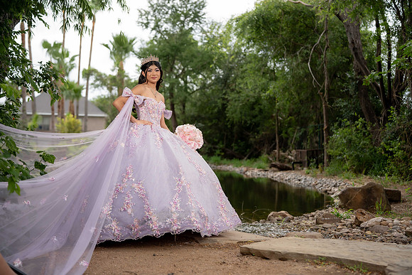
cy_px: 138
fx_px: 527
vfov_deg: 29.3
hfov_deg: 42.7
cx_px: 206
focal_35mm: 46
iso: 80
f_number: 2.2
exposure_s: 1/800
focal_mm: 46
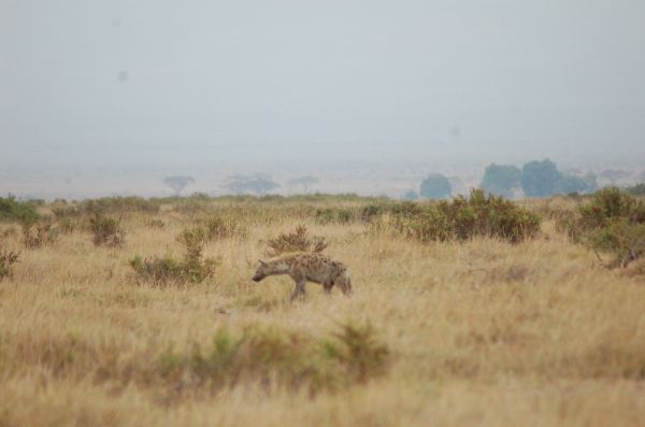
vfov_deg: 3.0
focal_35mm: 450
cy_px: 214
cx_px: 322
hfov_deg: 4.6
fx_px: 8043
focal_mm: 300
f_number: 5.6
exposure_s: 1/800
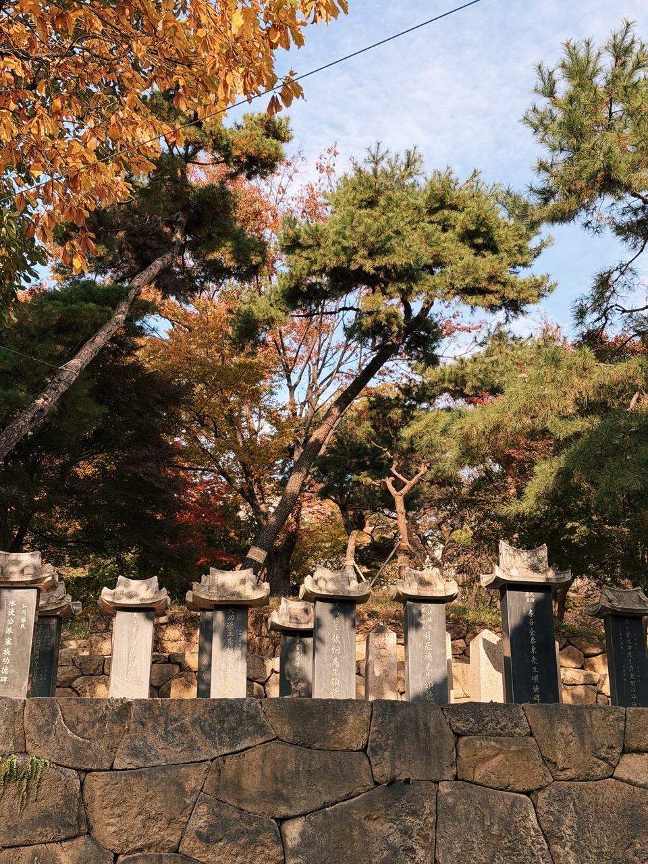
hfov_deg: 30.3
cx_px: 324
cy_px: 432
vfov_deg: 39.7
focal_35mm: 48
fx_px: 1198
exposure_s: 1/1575
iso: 64
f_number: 1.78
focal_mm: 6.76
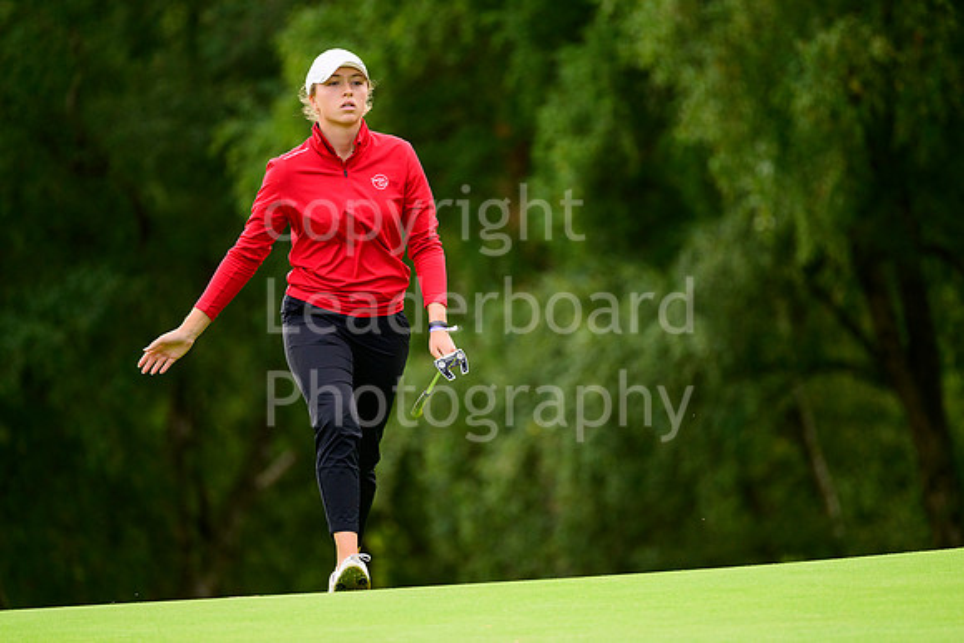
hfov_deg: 5.2
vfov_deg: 3.4
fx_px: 10713
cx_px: 482
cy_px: 322
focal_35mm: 400
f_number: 5.6
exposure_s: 1/1000
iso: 1000
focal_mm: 400
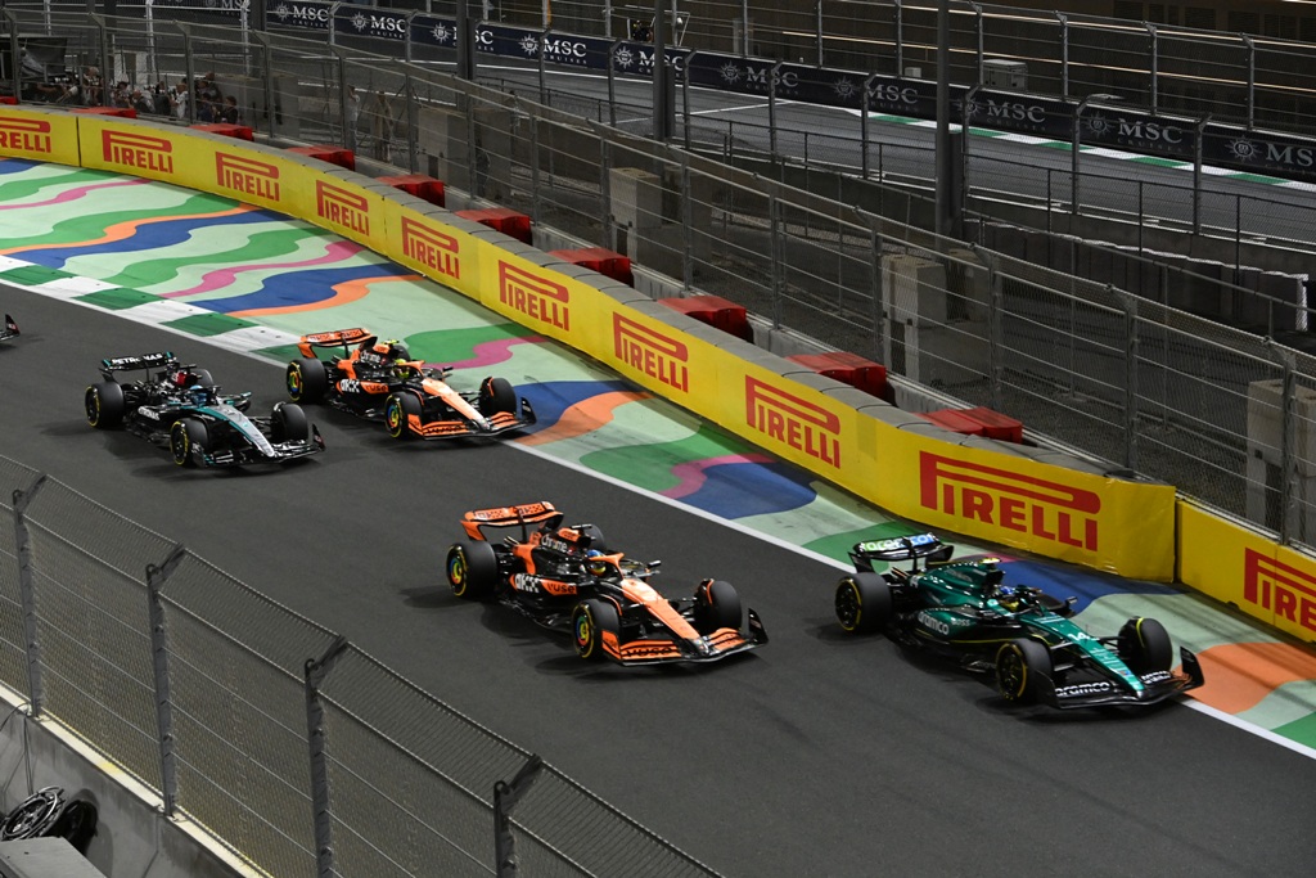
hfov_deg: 20.4
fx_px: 3656
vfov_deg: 13.7
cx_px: 658
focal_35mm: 100
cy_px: 439
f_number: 6.3
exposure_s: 1/1000
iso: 6400
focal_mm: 100
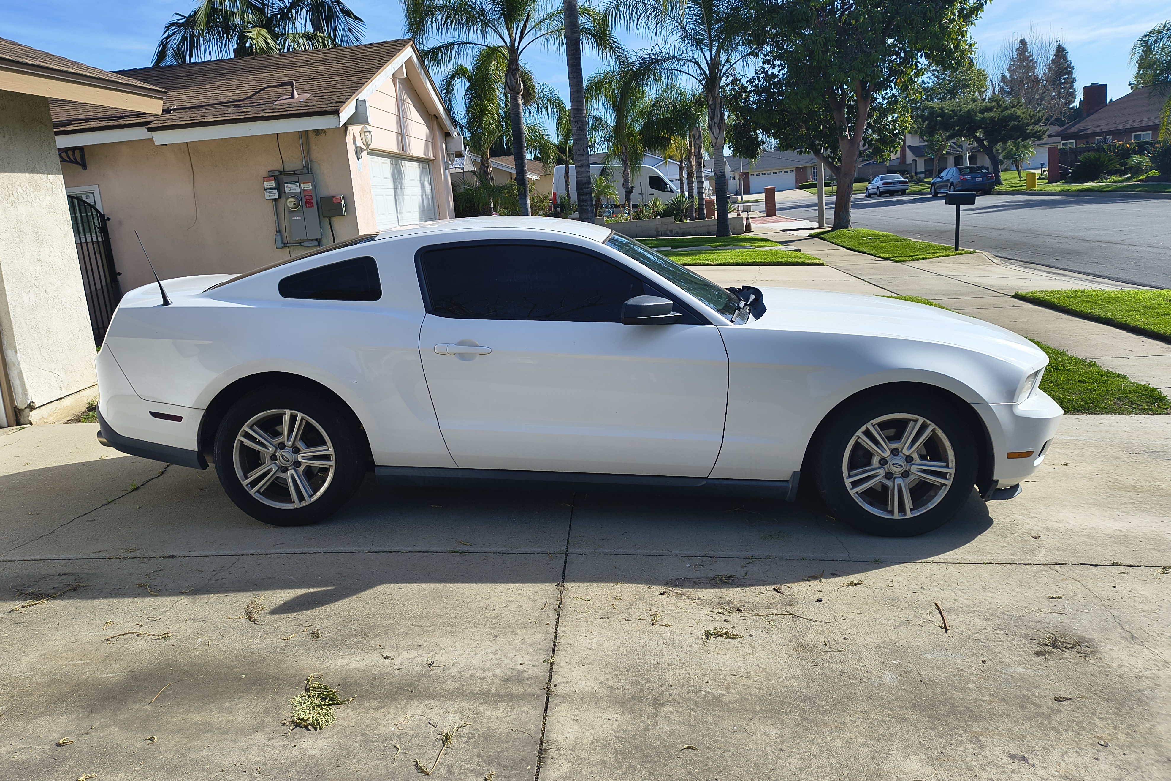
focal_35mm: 27
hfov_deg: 67.4
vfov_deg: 47.8
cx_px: 570
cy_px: 347
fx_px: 878
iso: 100
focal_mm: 4.68
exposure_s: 1/1269
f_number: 1.7
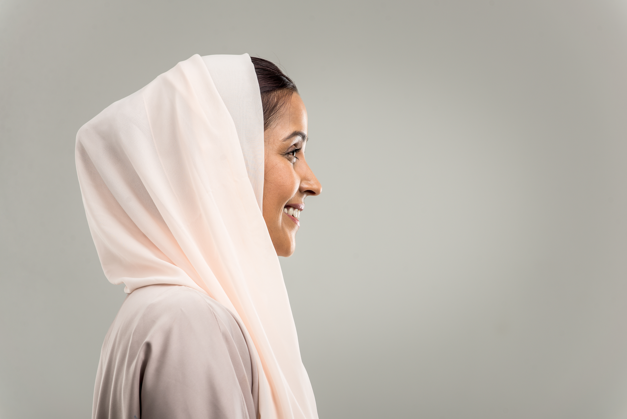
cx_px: 314
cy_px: 210
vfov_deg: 6.9
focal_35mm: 200
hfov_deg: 10.3
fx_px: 3484
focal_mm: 200
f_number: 8
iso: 64
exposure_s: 1/160
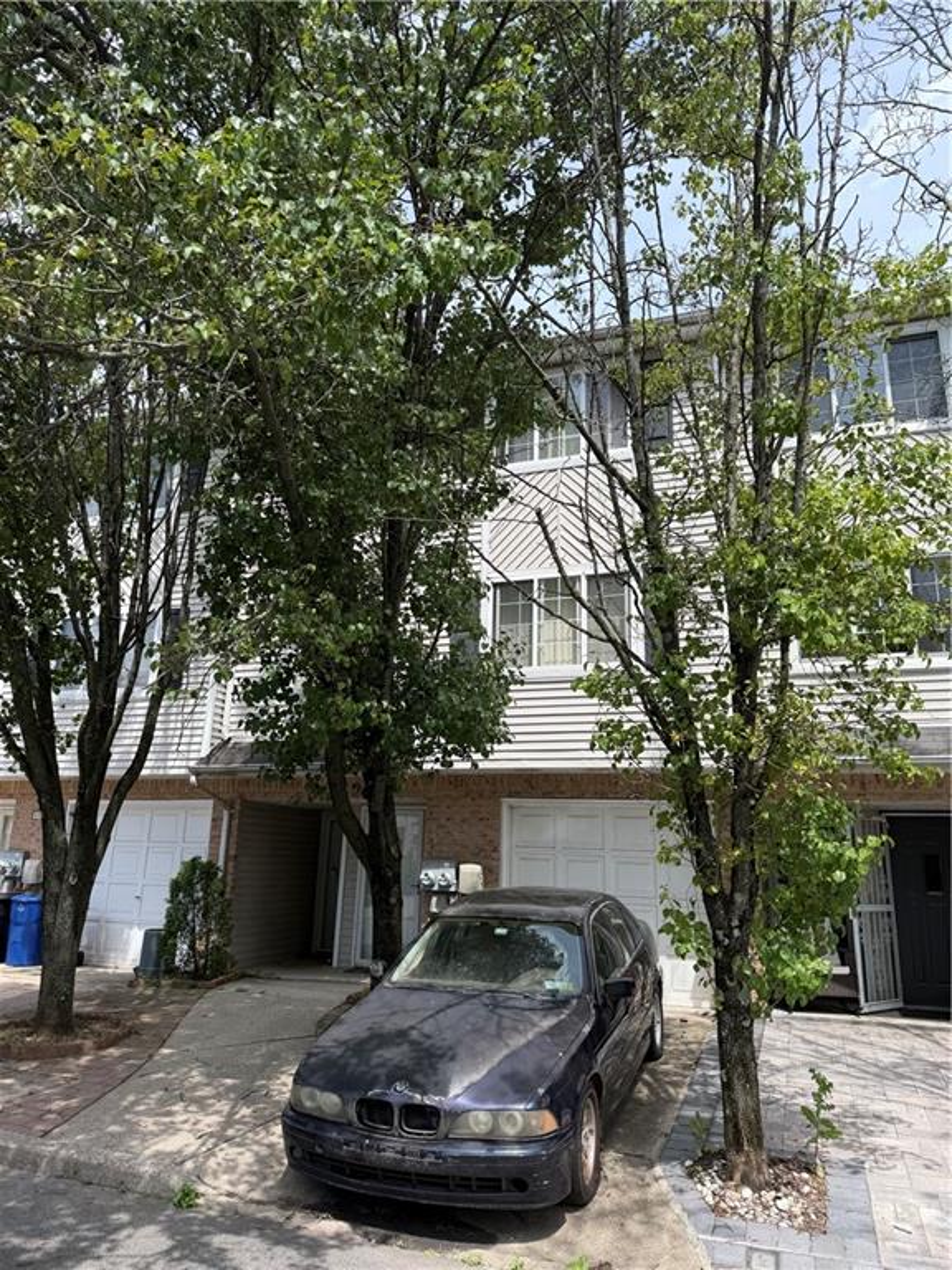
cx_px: 476
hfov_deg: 56.8
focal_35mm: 24
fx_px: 880
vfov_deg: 71.6
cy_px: 635
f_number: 1.78
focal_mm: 6.76
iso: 80
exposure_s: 1/2611
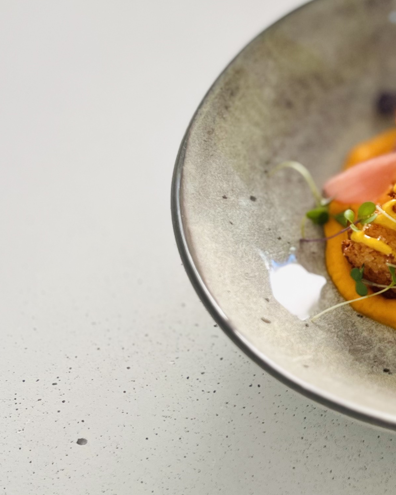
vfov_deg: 27.9
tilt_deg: -54.1
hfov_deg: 20.7
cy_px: 202
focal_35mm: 68
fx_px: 996
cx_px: 502
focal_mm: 5.1
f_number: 1.6
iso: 64
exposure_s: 1/100
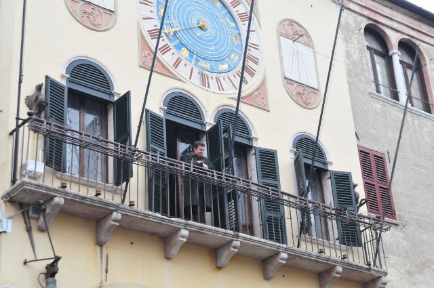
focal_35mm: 75
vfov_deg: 18.1
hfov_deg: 27.0
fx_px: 903
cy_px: 144
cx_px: 217
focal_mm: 50
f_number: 4.5
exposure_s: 1/500
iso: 1600
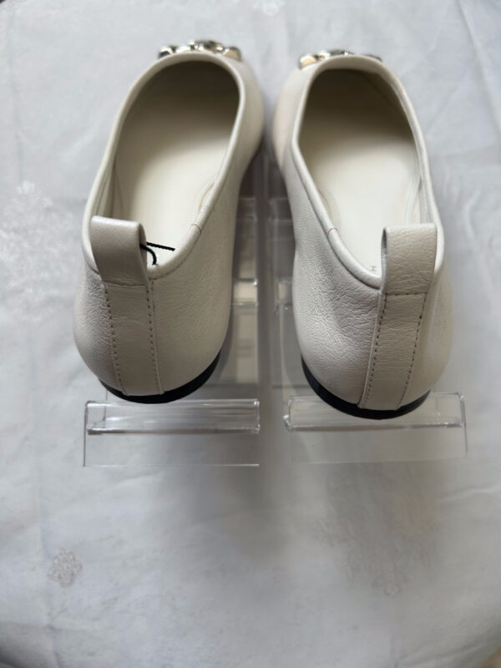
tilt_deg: -79.3
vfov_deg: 67.3
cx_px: 250
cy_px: 334
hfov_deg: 53.1
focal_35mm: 26
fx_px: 502
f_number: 1.5
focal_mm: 5.7
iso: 32
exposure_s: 1/122
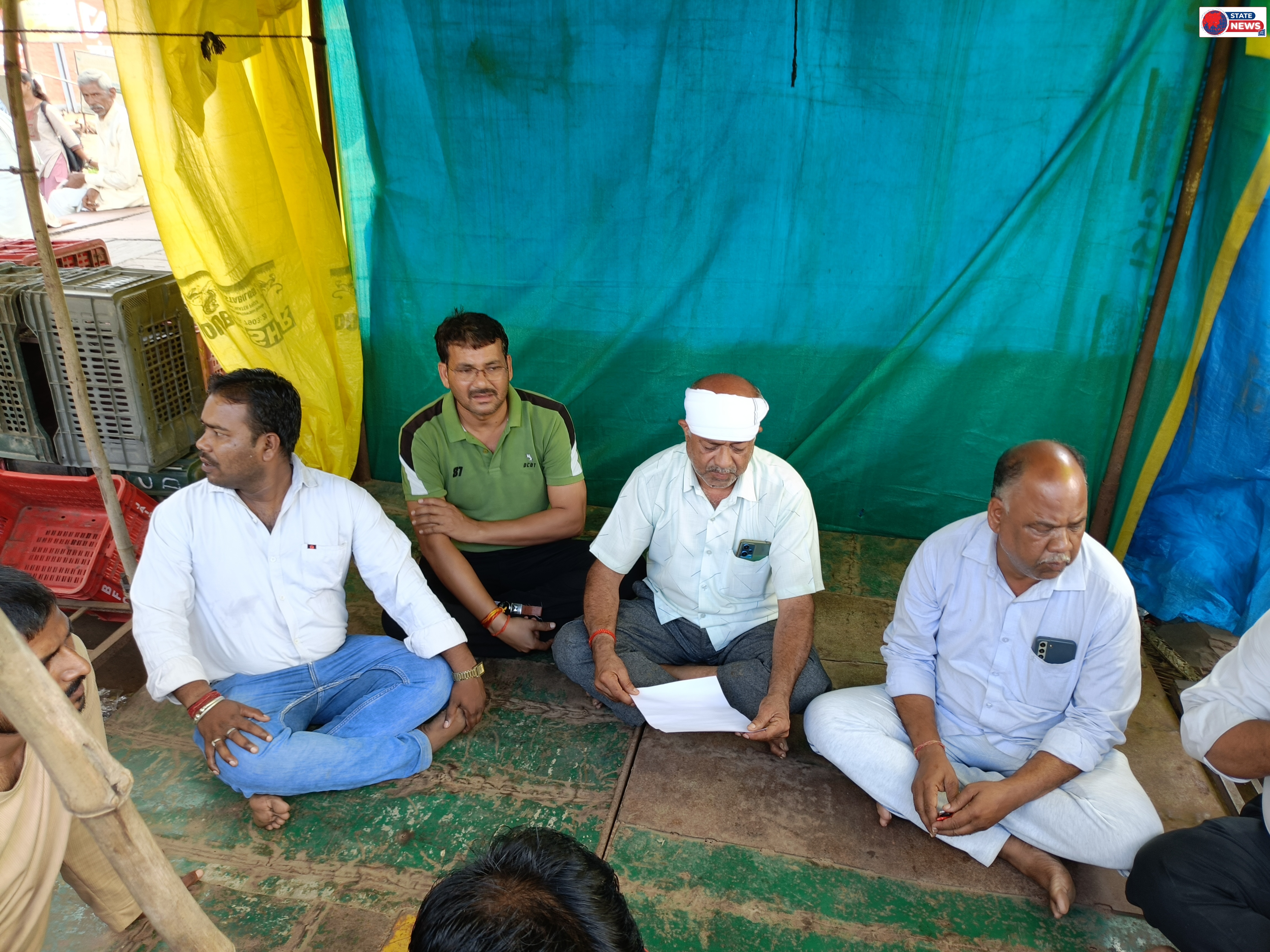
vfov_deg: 54.9
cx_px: 635
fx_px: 917
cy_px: 476
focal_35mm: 25
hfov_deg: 69.4
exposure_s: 1/50
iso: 213
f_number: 1.7
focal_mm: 4.7
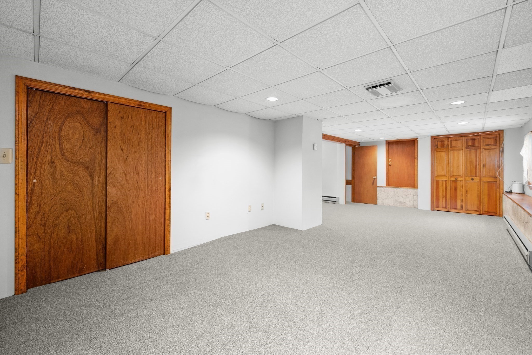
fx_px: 222
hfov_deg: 100.4
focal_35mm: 15
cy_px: 178
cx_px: 266
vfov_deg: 77.3
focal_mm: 15
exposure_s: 1/25
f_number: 8
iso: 400
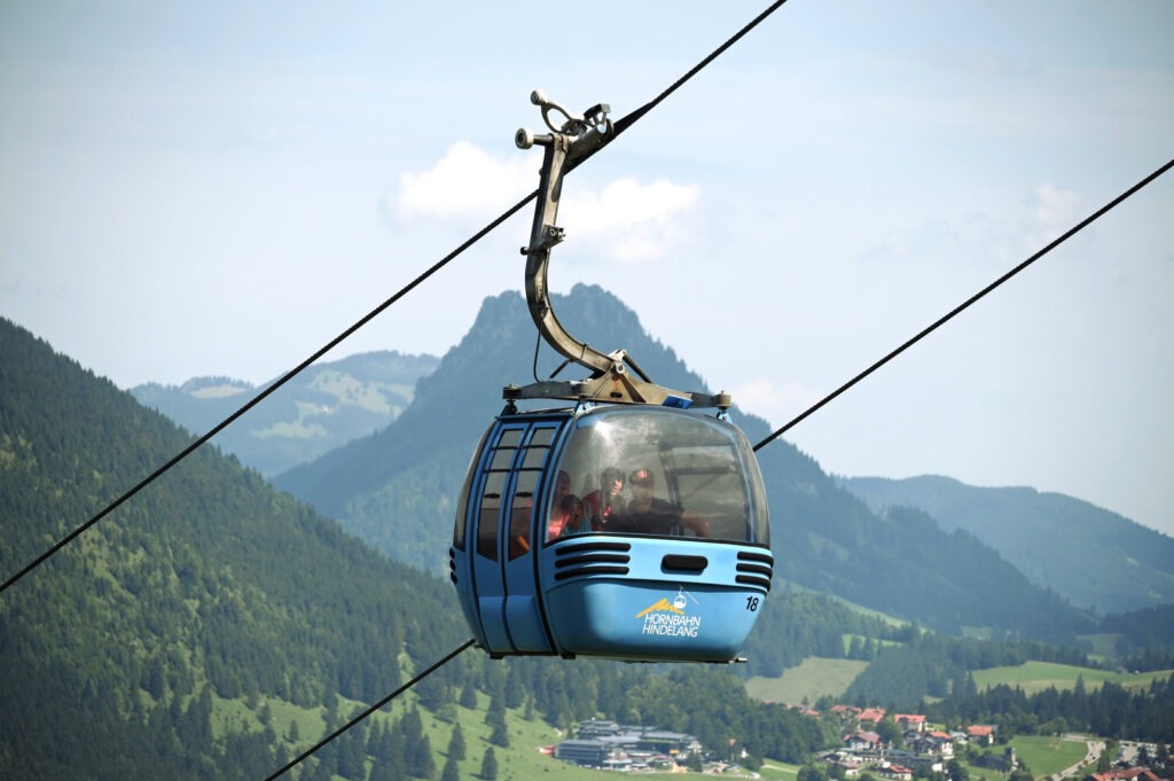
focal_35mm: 195
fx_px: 6354
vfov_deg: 7.0
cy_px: 390
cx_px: 587
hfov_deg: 10.6
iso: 140
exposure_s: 1/1000
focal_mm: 130
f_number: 5.6
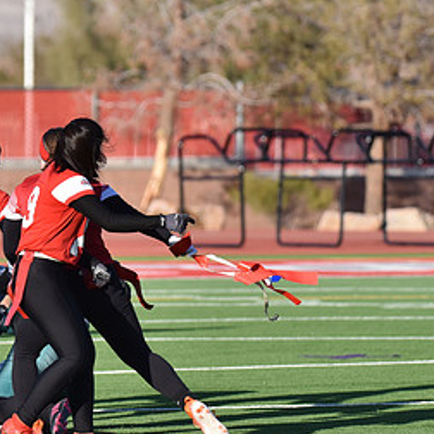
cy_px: 225
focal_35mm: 547
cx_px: 16
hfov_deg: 3.2
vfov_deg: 3.2
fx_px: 7759
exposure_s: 1/4000
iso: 900
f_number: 5.6
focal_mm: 280
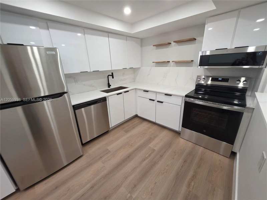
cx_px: 134
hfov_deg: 106.2
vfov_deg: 89.9
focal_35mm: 13
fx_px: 100
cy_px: 100
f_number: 1.9
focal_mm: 2.2
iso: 160
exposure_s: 1/120
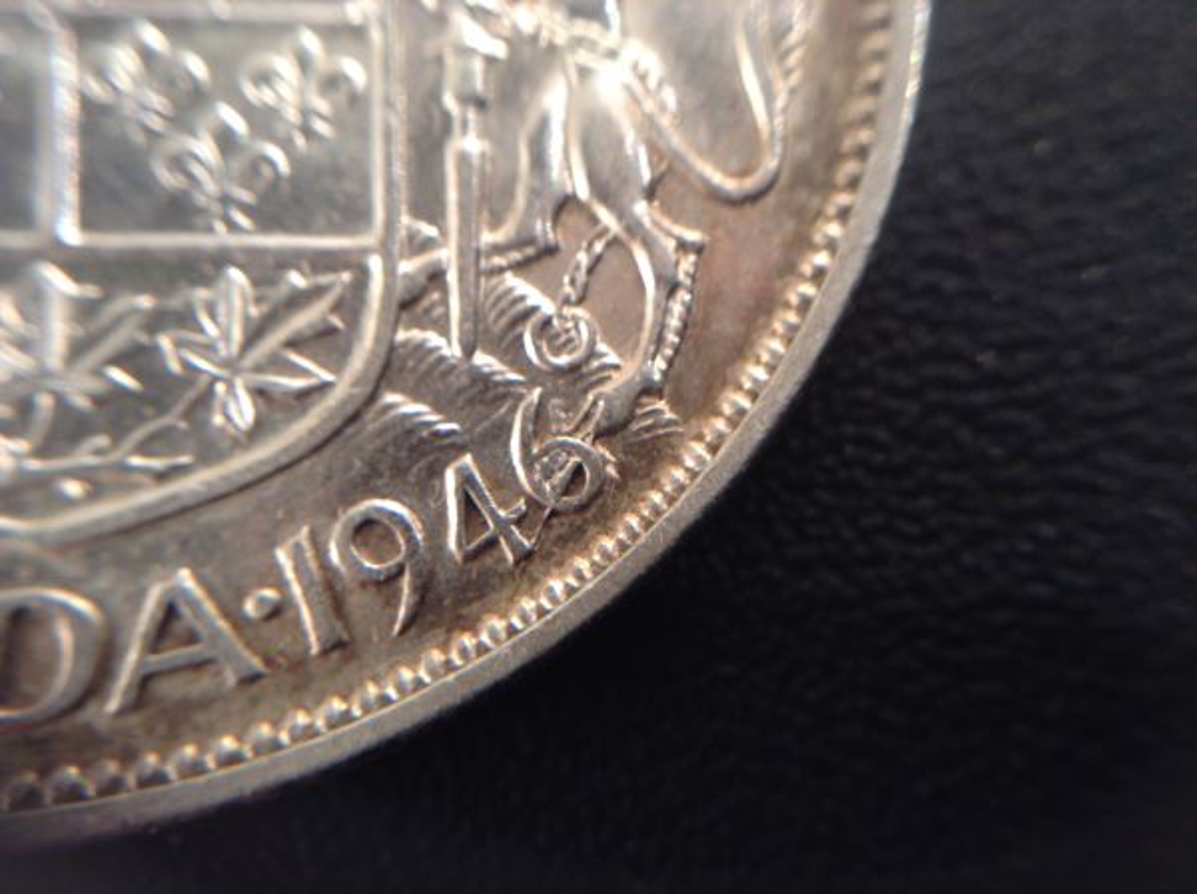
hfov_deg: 55.4
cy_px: 447
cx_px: 598
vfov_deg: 42.8
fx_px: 1139
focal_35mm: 33
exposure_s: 1/30
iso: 32
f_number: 2.4
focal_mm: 3.3
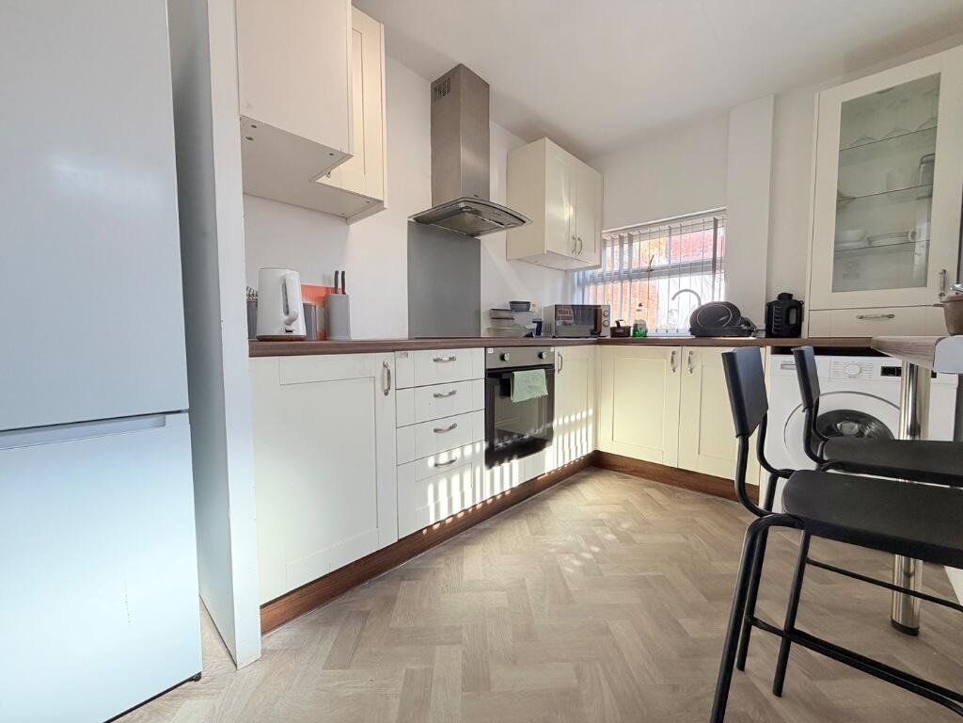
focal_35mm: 14
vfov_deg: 85.7
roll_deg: -0.1
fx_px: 389
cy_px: 362
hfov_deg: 102.1
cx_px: 482
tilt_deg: -4.5
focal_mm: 2.22
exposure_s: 1/121
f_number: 2.2
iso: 80
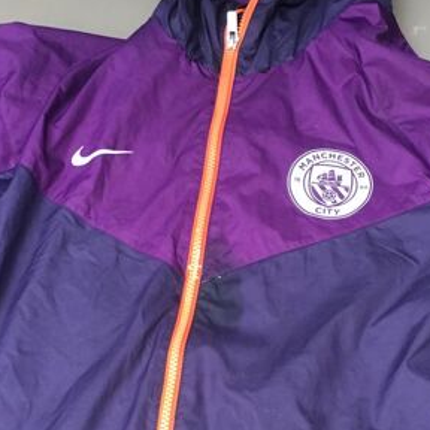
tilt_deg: -63.5
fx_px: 801
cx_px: 258
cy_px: 348
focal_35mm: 57
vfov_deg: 29.3
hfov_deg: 30.0
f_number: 2.2
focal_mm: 4.15
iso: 160
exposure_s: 1/33
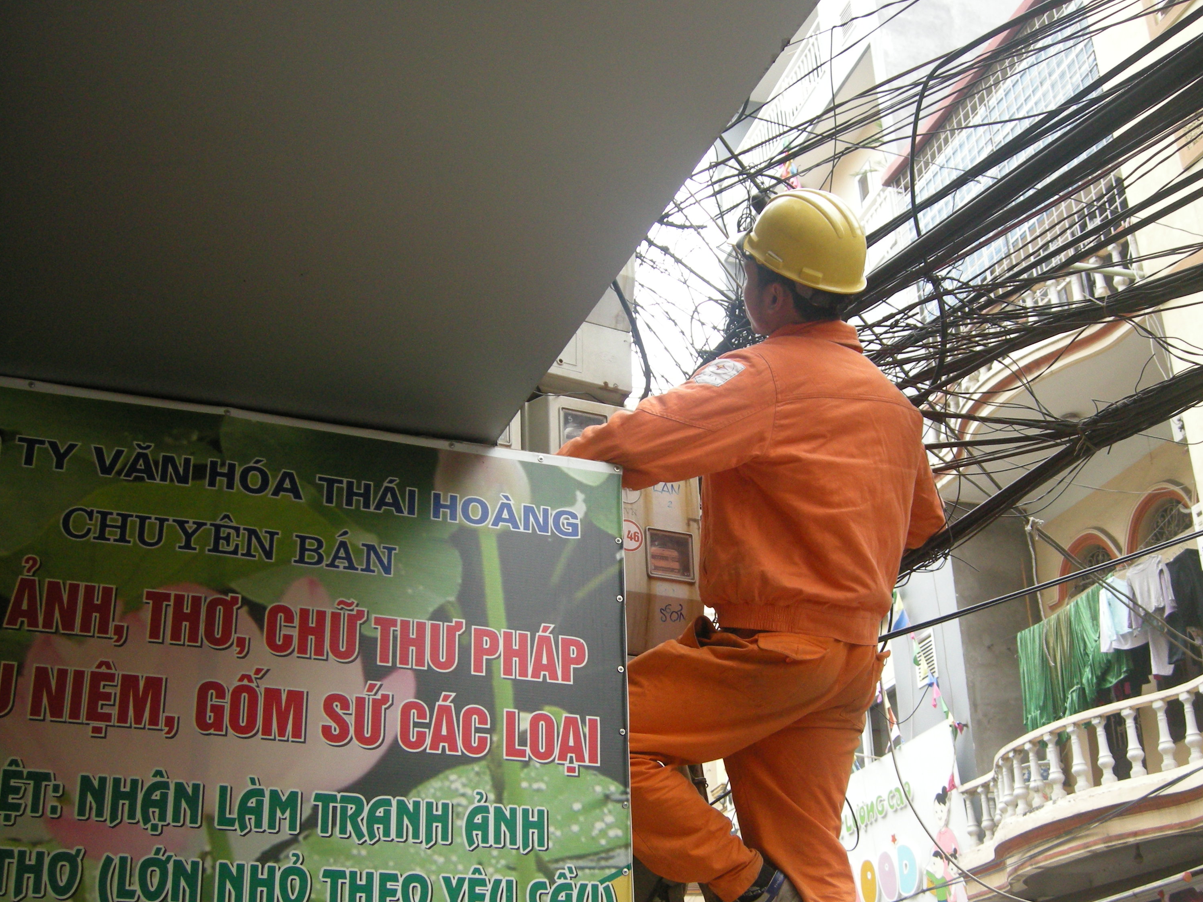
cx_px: 669
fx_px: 1529
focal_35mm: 44
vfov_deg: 32.8
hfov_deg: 42.9
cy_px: 538
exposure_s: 1/112
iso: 232
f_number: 2.7
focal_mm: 7.5
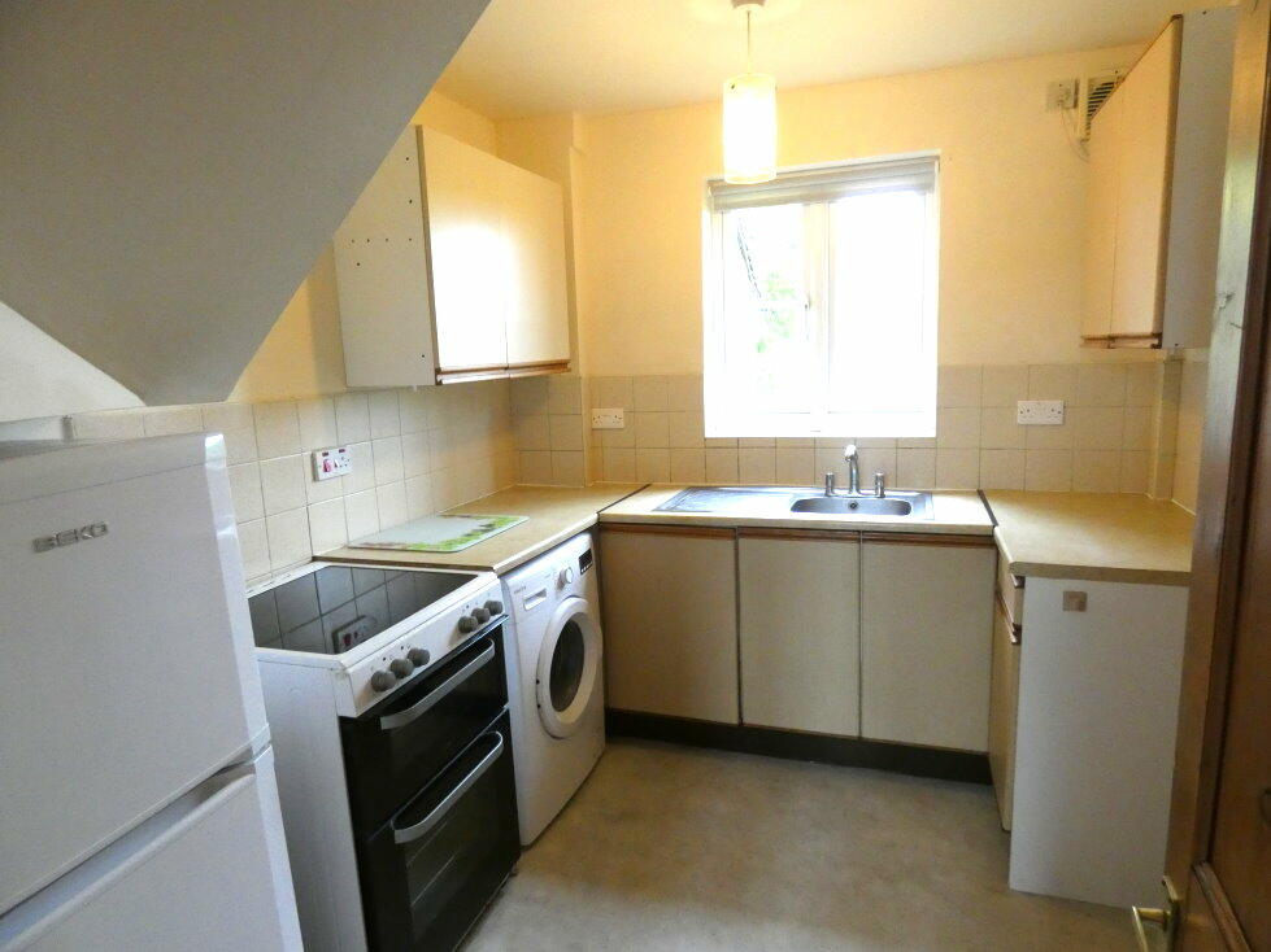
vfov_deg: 66.0
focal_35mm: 20
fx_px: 734
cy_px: 476
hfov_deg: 81.8
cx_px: 636
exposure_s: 1/60
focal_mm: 3.6
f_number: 2.8
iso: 800
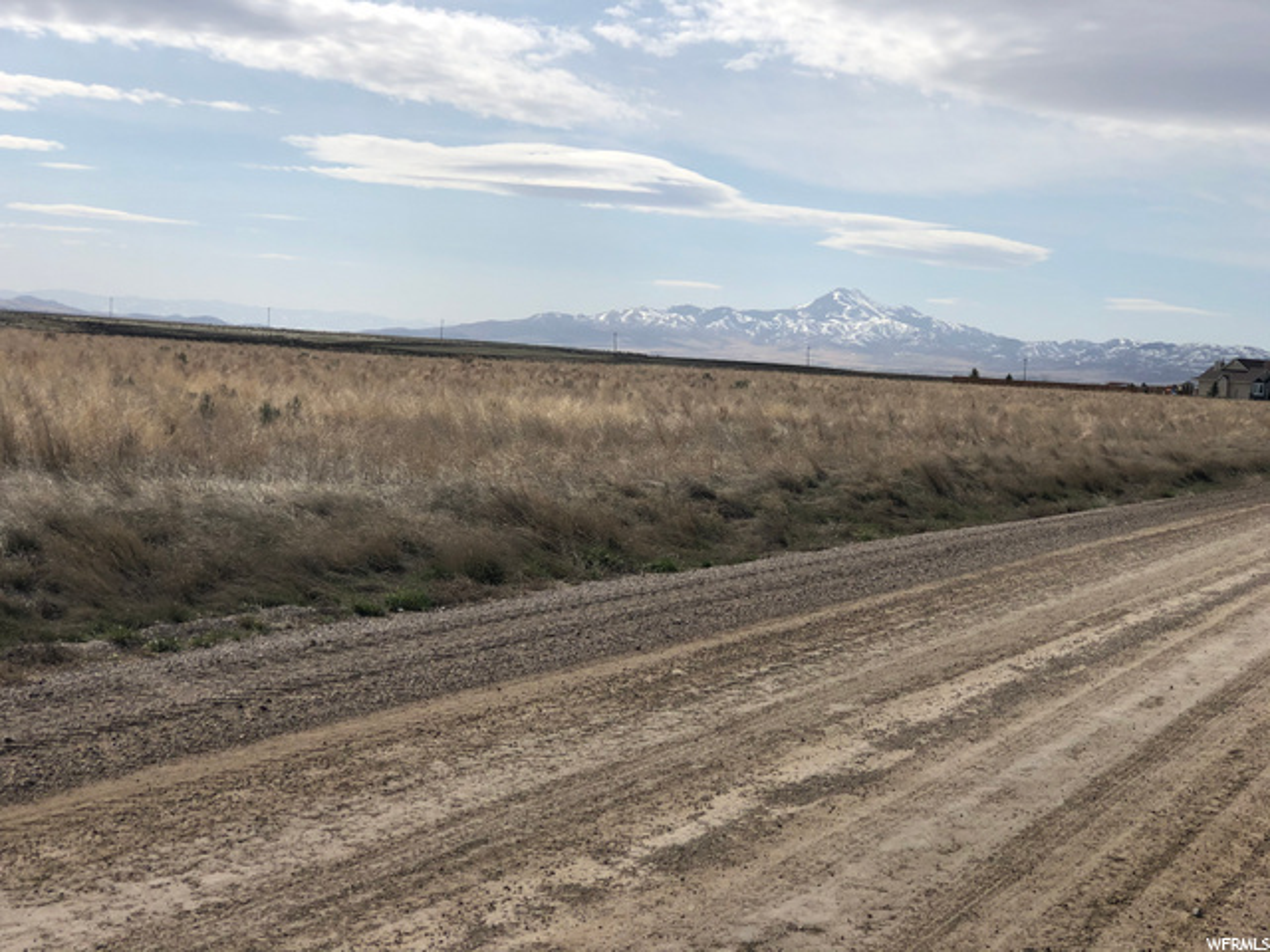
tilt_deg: -4.9
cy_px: 476
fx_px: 2091
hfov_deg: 33.8
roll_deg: -4.6
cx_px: 635
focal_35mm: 57
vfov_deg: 25.7
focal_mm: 6.6
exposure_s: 1/1656
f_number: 2.8
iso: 20
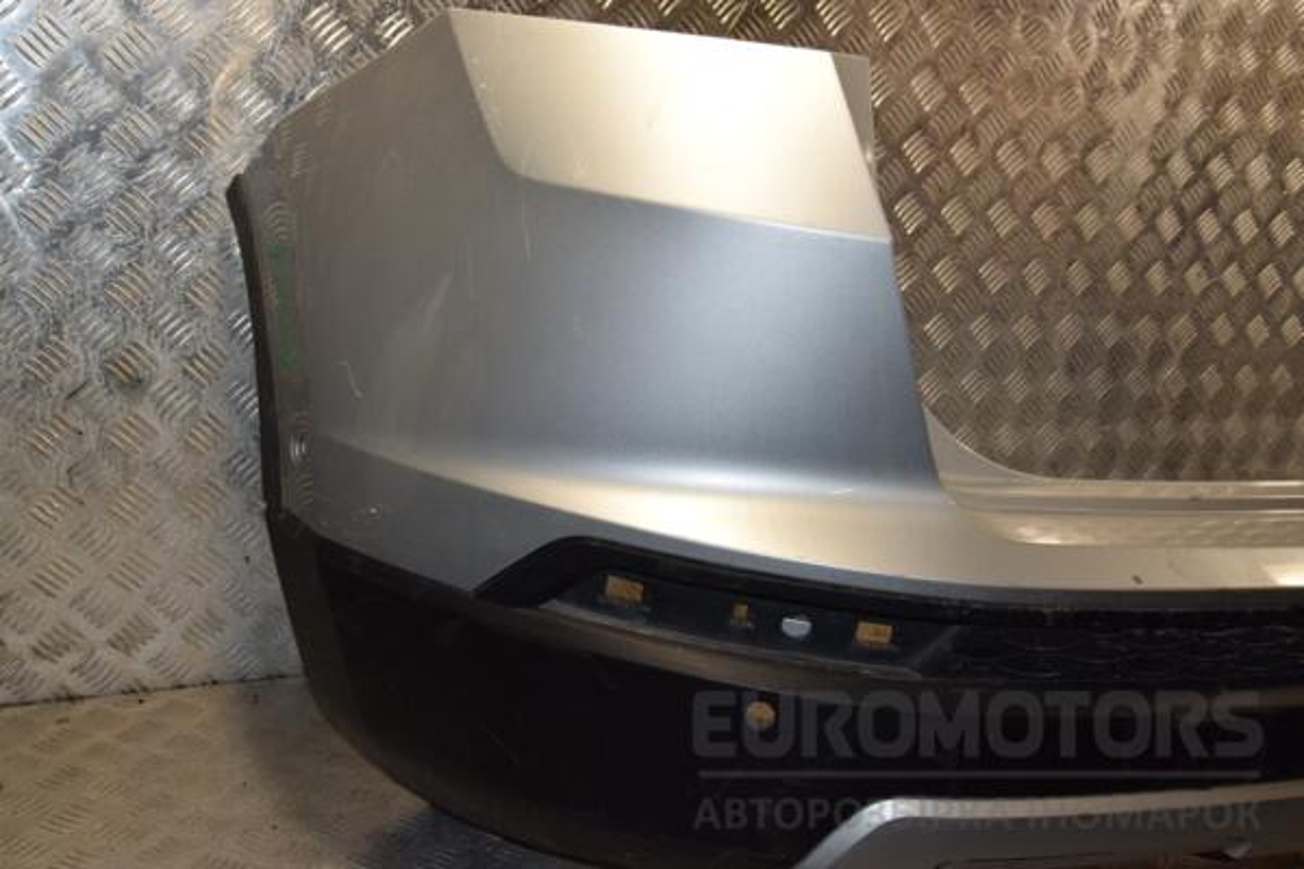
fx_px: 1413
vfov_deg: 34.2
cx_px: 652
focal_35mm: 39
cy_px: 434
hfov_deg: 49.6
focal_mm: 26
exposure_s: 1/200
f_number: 10
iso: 800
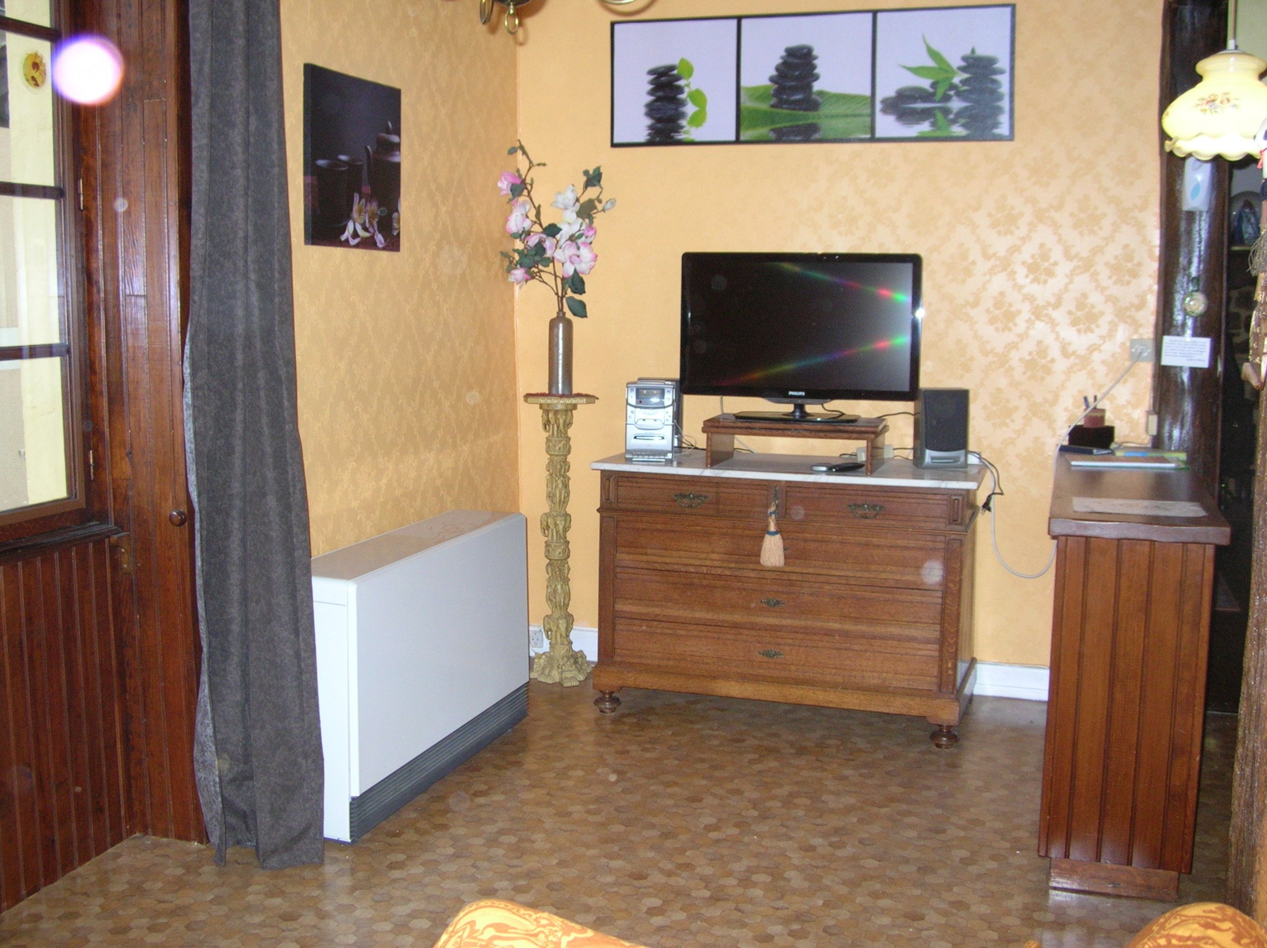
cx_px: 634
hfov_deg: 51.4
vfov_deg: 39.6
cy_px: 474
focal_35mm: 36
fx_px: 1317
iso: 106
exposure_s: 1/60.1
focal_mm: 6
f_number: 2.7
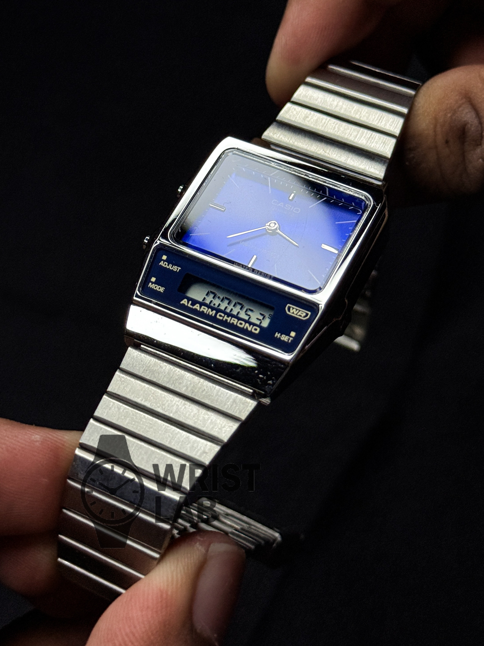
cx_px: 242
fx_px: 895
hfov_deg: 30.3
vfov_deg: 39.7
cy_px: 323
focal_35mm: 48
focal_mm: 6.76
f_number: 1.8
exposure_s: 1/40
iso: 400
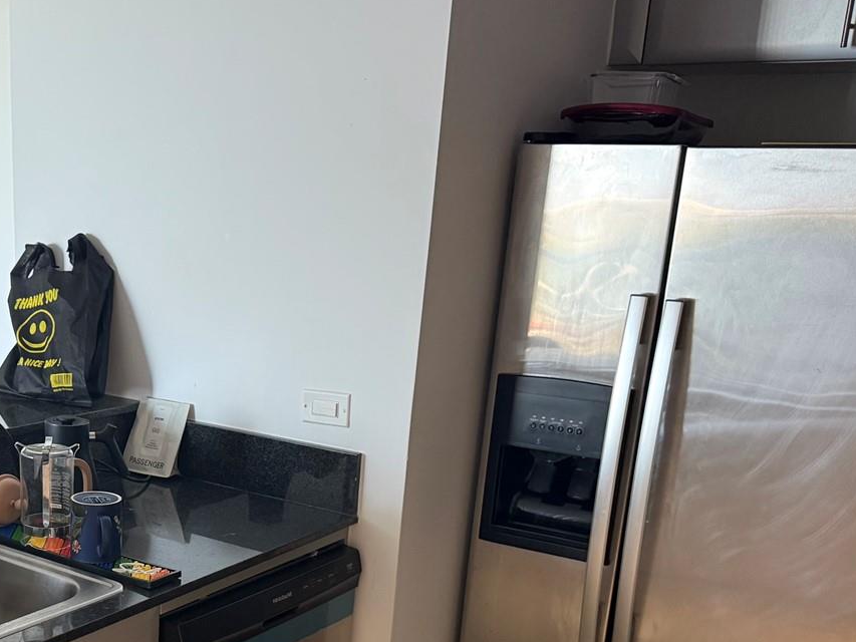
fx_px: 1113
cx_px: 194
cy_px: 547
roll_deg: -1.6
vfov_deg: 31.1
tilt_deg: -17.6
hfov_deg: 40.6
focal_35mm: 45
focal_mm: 6.76
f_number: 1.78
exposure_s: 1/60
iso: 320
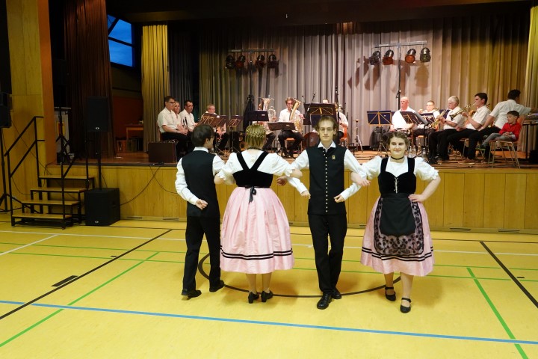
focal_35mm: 33
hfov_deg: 57.2
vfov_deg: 40.0
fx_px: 493
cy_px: 180
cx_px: 269
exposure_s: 1/60
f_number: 3.5
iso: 2000
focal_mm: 12.25
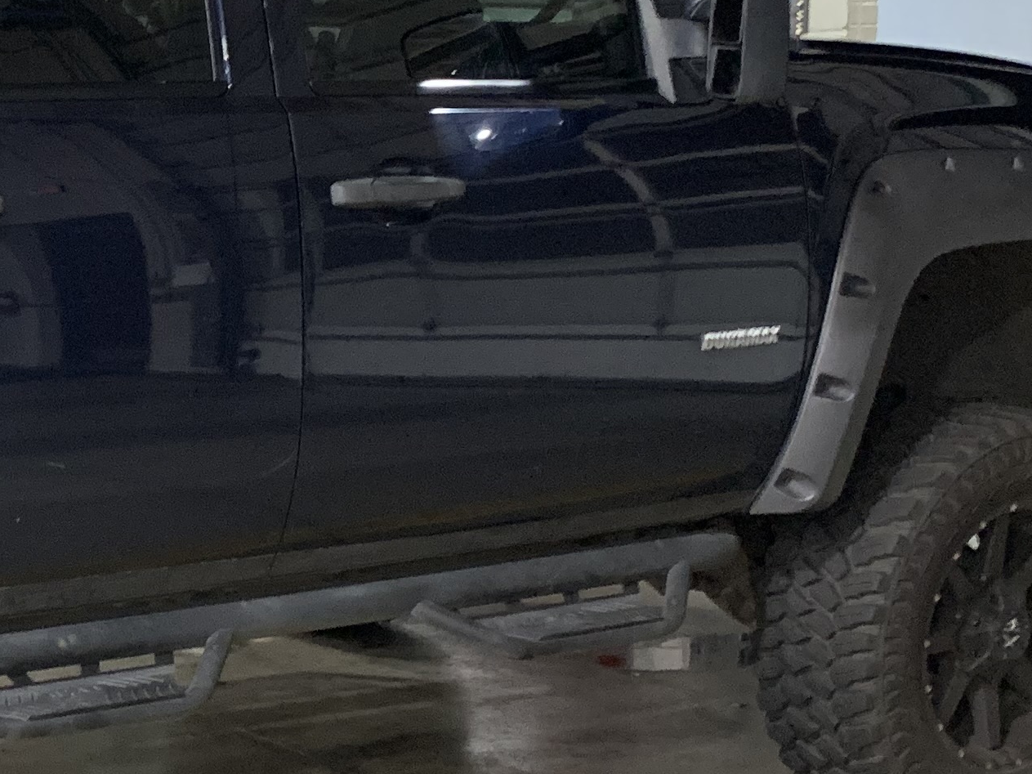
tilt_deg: -8.8
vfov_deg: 17.7
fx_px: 2474
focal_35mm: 83
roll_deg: +1.0
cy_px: 245
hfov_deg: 21.0
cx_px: -381
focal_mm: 4.25
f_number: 1.8
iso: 400
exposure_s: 1/37
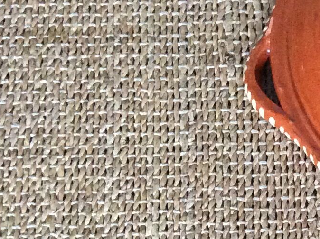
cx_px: 434
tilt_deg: -72.8
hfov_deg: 15.2
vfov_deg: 11.8
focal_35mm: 123
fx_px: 1136
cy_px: 282
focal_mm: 3.3
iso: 320
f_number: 2.4
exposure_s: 1/17
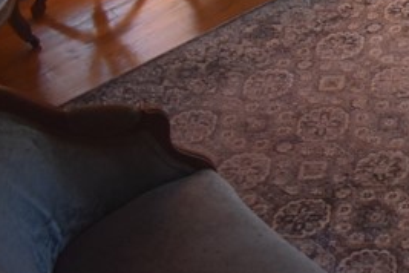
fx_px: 1250
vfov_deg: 11.6
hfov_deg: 15.8
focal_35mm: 110
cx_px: 741
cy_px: -204
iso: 1100
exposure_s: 1/125
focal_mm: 18
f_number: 3.5
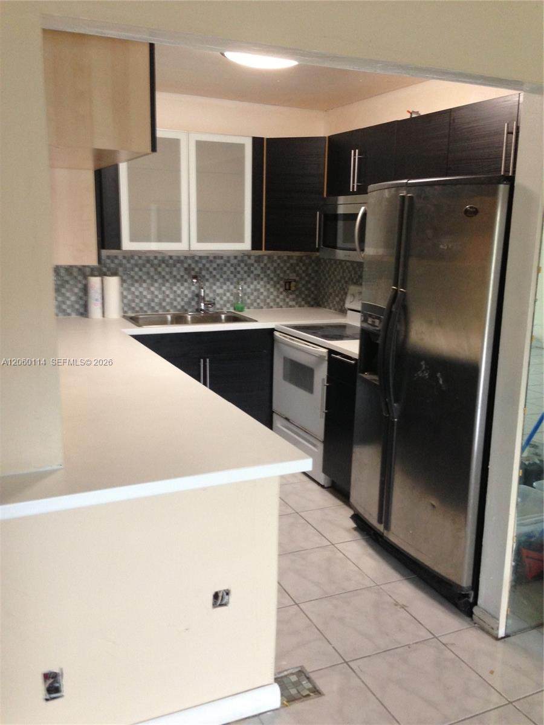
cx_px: 272
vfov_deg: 55.4
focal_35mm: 33
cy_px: 362
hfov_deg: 42.9
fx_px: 691
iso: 160
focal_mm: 4.13
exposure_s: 1/20
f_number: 2.4
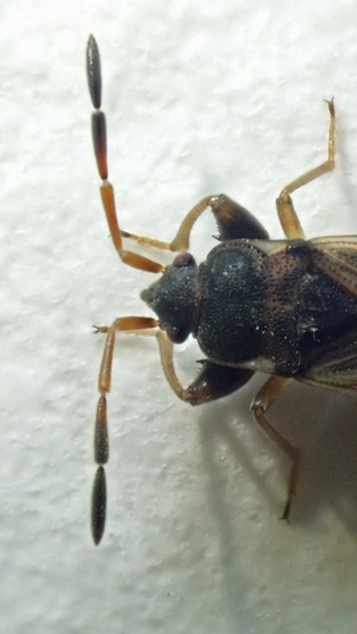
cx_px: 317
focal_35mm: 146
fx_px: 2456
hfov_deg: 8.3
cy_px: 317
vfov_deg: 14.7
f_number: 6.3
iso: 800
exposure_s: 1/125
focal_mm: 18
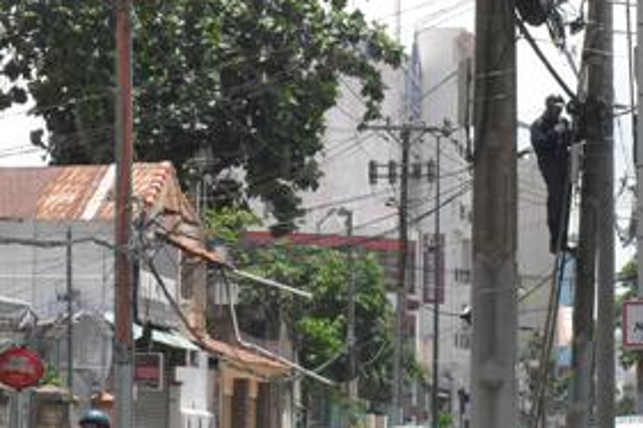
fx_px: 3106
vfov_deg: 7.9
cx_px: 366
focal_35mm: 174
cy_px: 213
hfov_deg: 11.8
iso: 100
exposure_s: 1/500
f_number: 5.2
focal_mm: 18.6
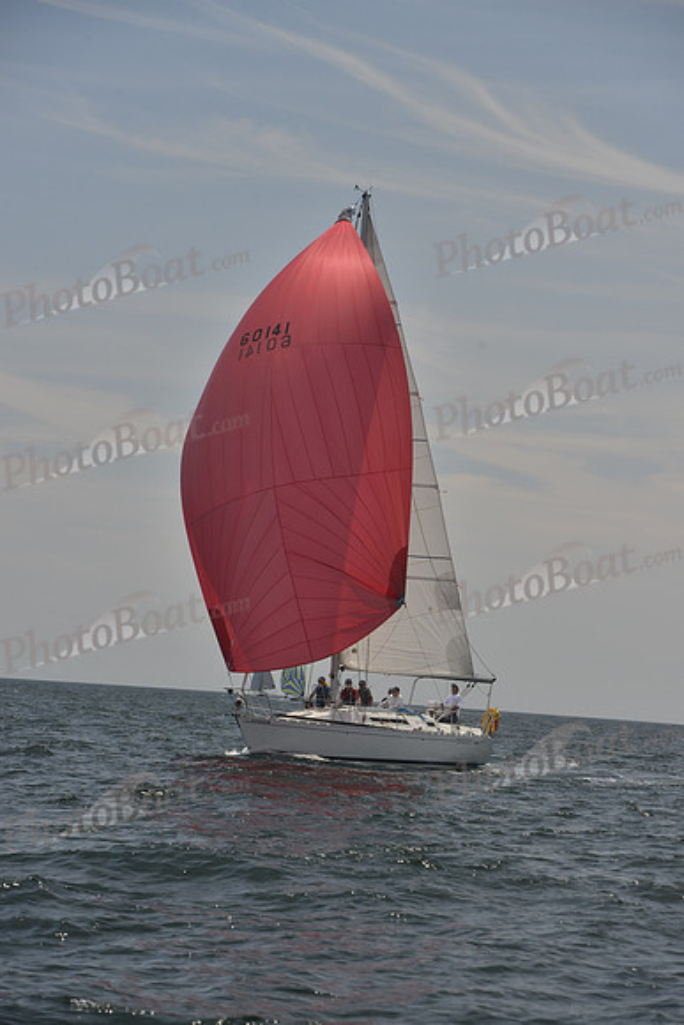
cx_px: 342
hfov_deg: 10.2
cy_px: 512
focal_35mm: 135
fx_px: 3845
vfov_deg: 15.2
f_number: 9
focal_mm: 135
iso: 400
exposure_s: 1/800
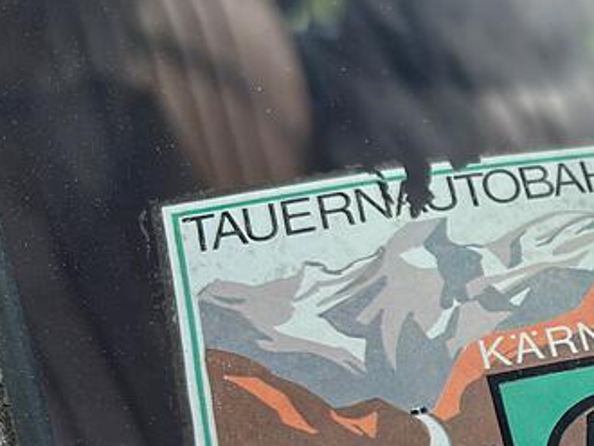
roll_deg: -5.2
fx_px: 1082
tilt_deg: -25.2
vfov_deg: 22.6
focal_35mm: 63
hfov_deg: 27.1
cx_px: 711
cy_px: 417
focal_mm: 5.96
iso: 50
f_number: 1.6
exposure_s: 1/3937
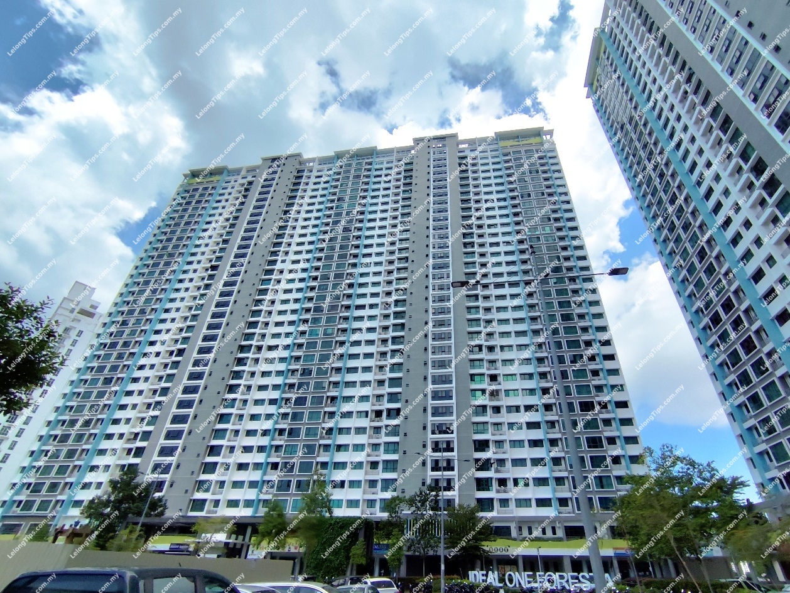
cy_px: 296
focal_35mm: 16
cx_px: 395
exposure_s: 1/2349
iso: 50
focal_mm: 1.65
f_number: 2.2
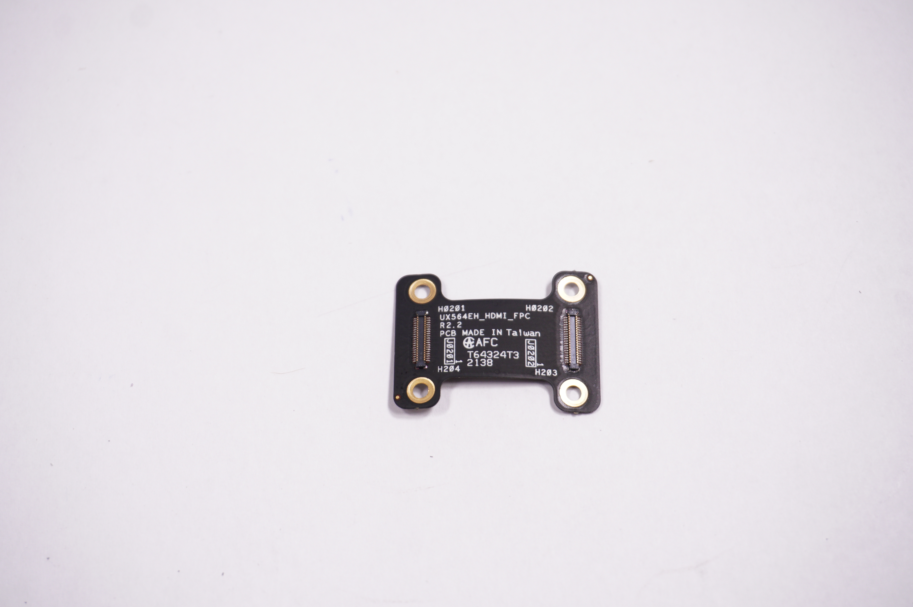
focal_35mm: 60
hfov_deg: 33.4
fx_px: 1520
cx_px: 456
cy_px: 304
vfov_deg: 22.6
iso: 400
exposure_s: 1/250
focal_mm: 40
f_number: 5.6
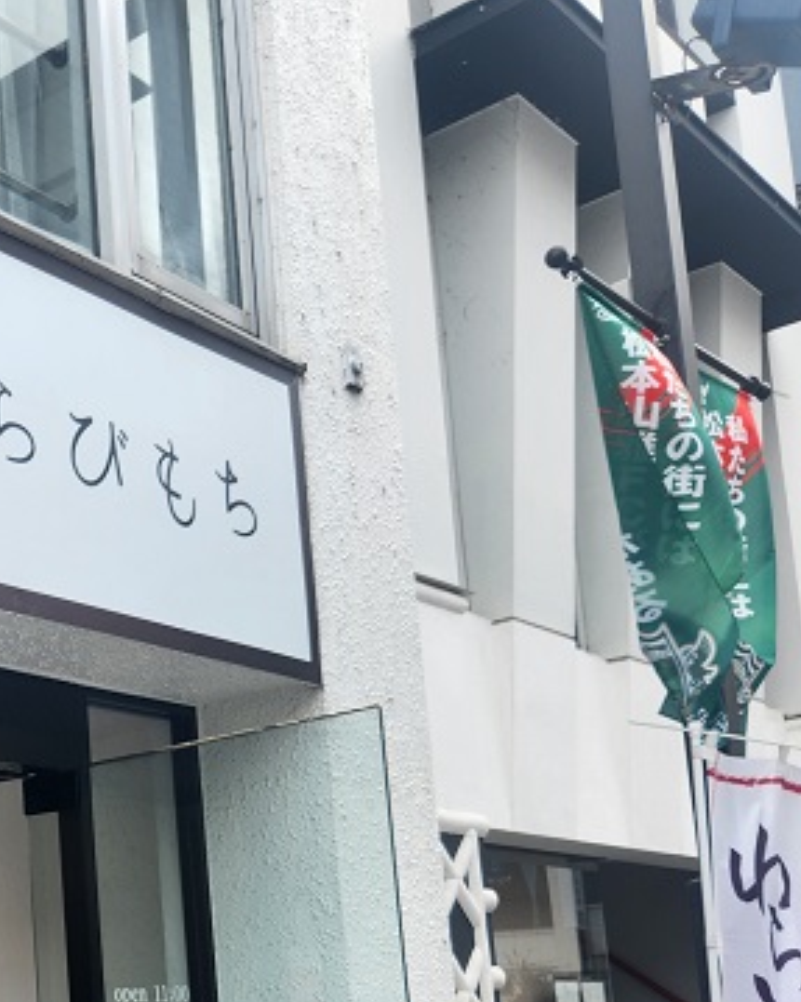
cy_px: 825
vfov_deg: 35.3
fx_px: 1512
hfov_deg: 26.4
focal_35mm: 51
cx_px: -158
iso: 20
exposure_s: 1/450
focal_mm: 5.4
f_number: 1.8
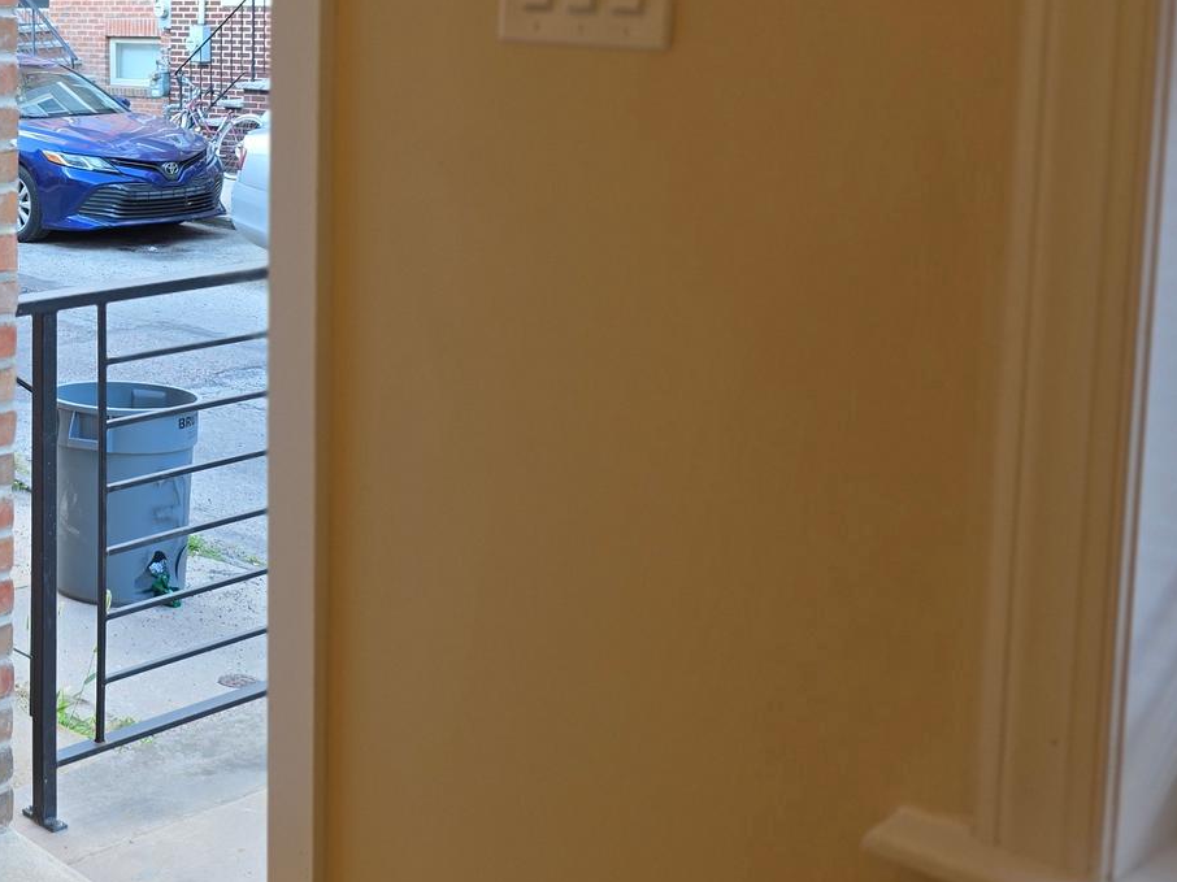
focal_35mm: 52
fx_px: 1768
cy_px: 223
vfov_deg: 27.6
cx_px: -35
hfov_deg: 33.3
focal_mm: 6.3
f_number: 1.7
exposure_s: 1/120
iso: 25
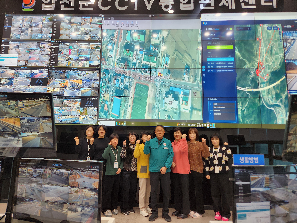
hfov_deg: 71.6
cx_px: 144
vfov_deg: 56.8
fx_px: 206
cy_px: 108
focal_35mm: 24
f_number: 1.8
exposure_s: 1/120
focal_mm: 5.4
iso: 160
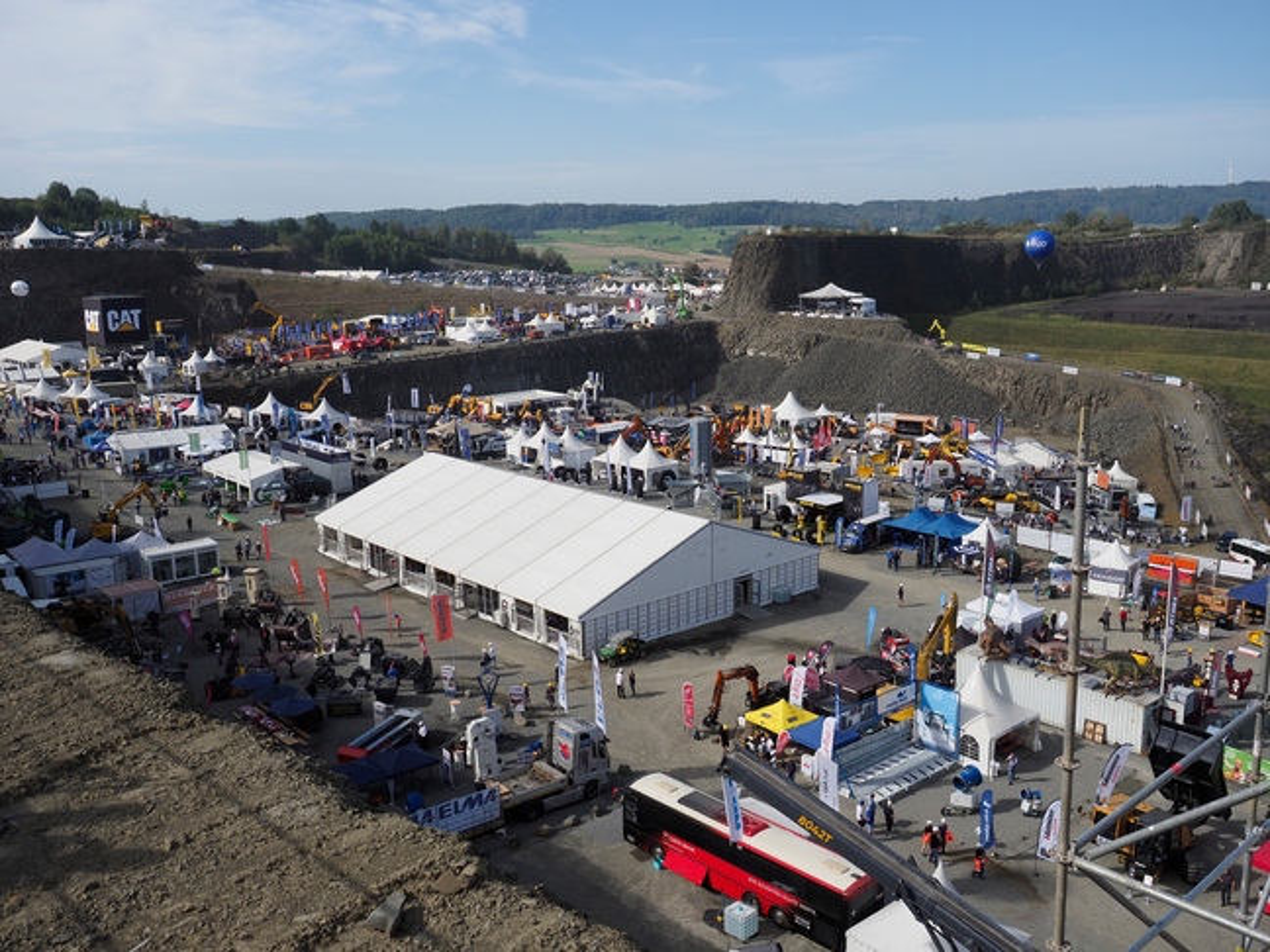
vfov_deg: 44.2
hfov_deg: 56.8
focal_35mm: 32
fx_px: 1174
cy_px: 476
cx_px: 635
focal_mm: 16
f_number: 4
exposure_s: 1/2500
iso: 200
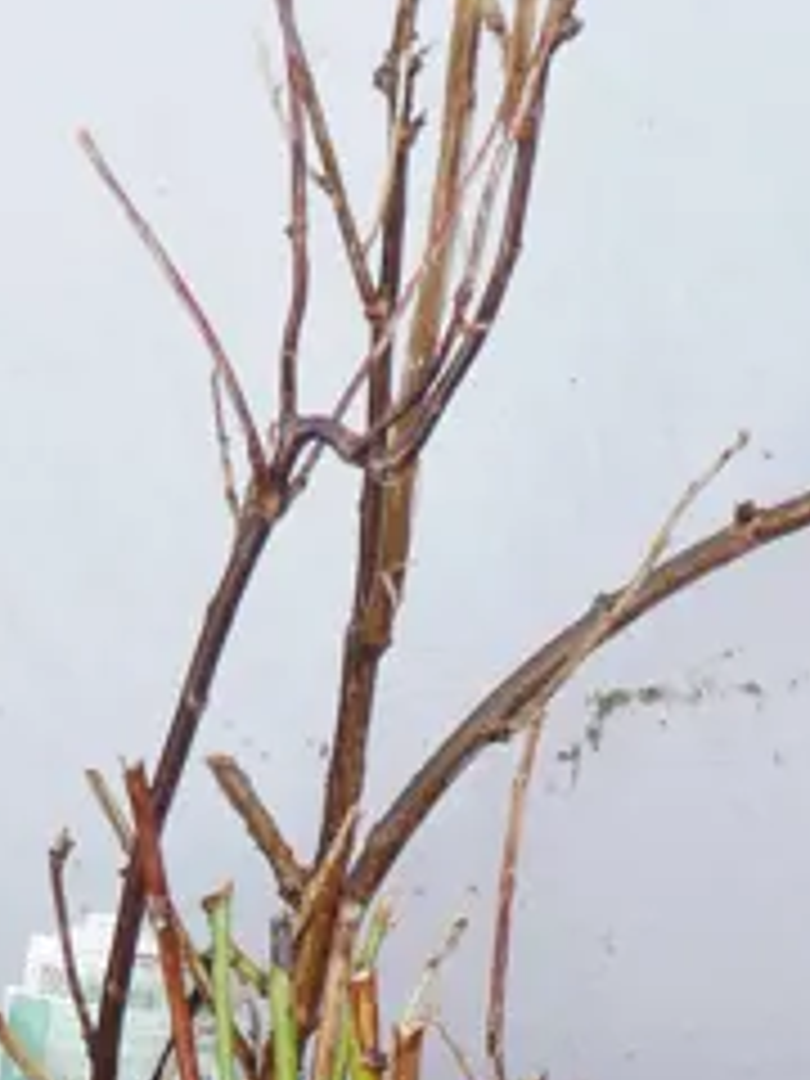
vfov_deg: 13.7
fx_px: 3994
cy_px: 1976
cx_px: 639
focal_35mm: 128
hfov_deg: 11.5
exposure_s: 1/125
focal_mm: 15
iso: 200
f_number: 3.6
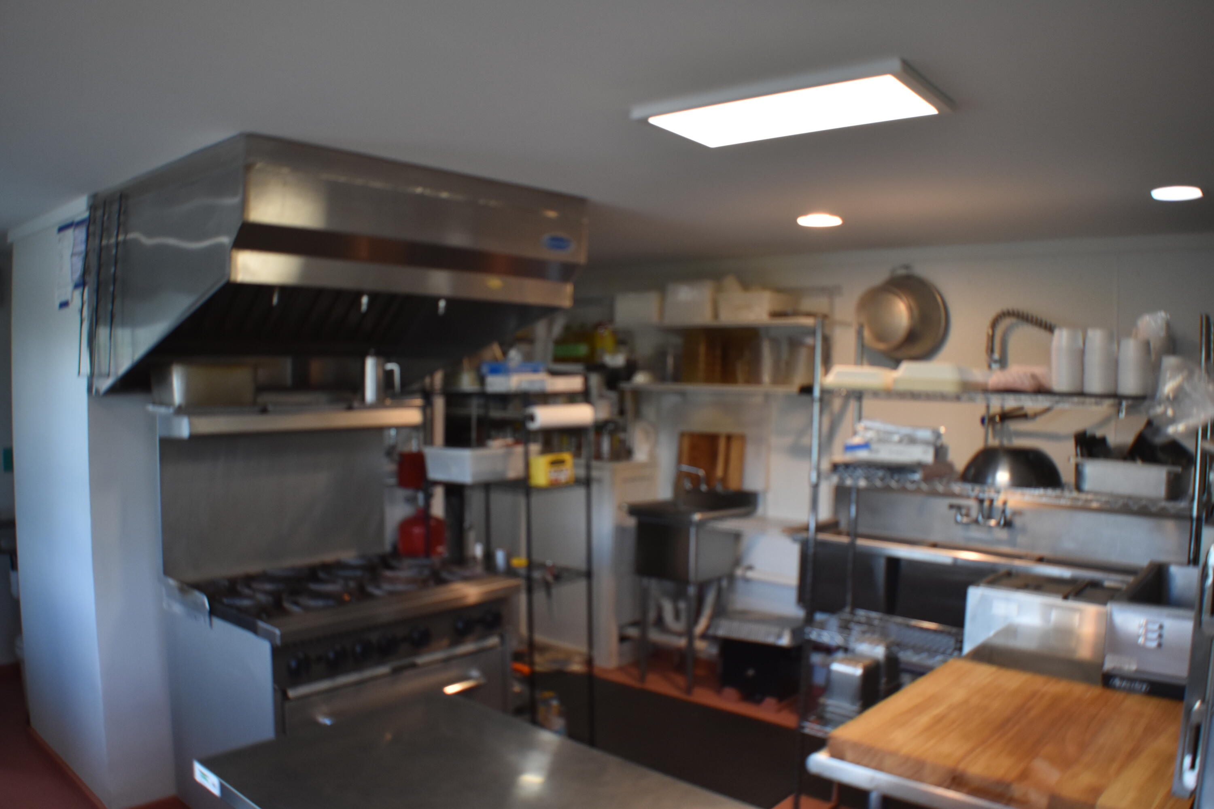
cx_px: 607
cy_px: 404
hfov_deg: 55.1
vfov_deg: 38.4
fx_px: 1163
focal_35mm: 34
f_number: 3.8
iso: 800
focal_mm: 23
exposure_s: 1/160
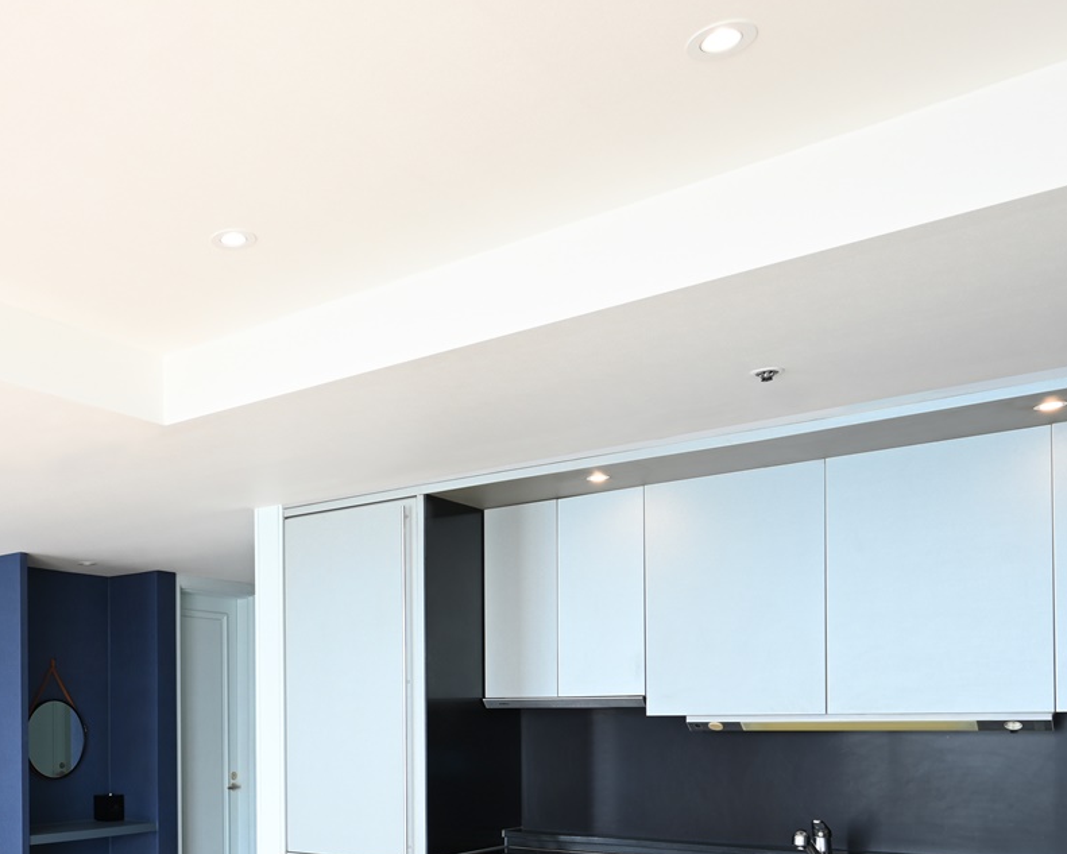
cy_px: 732
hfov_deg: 48.9
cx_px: 170
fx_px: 1074
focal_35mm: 34
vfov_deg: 40.8
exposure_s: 1/8
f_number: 10
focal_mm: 14
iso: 64
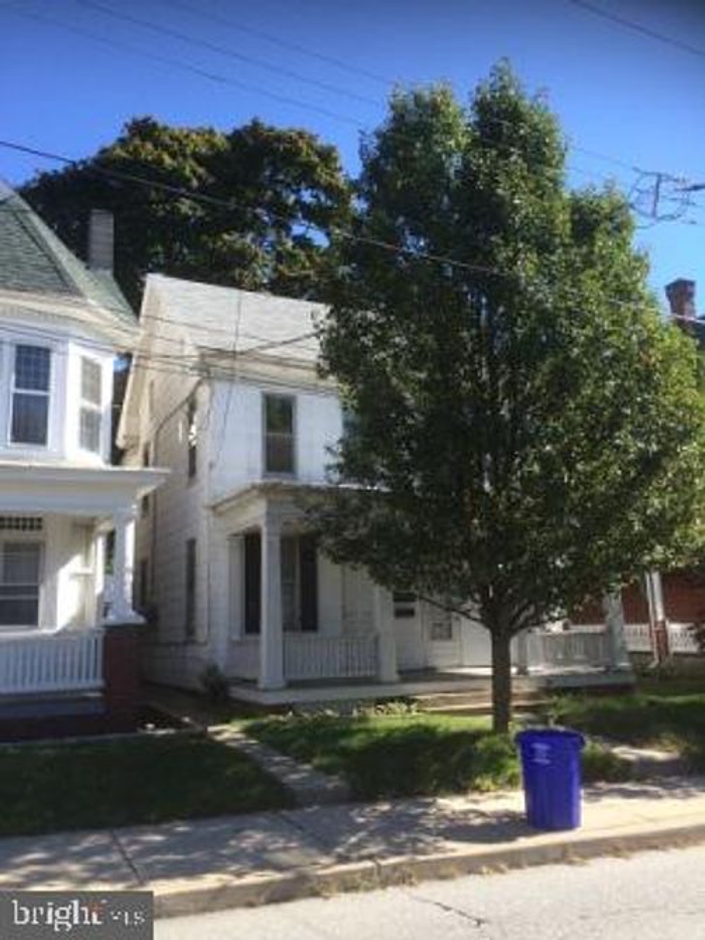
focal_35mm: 29
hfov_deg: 48.2
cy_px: 470
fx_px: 788
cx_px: 352
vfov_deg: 61.7
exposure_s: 1/892
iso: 32
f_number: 2.2
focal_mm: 4.15
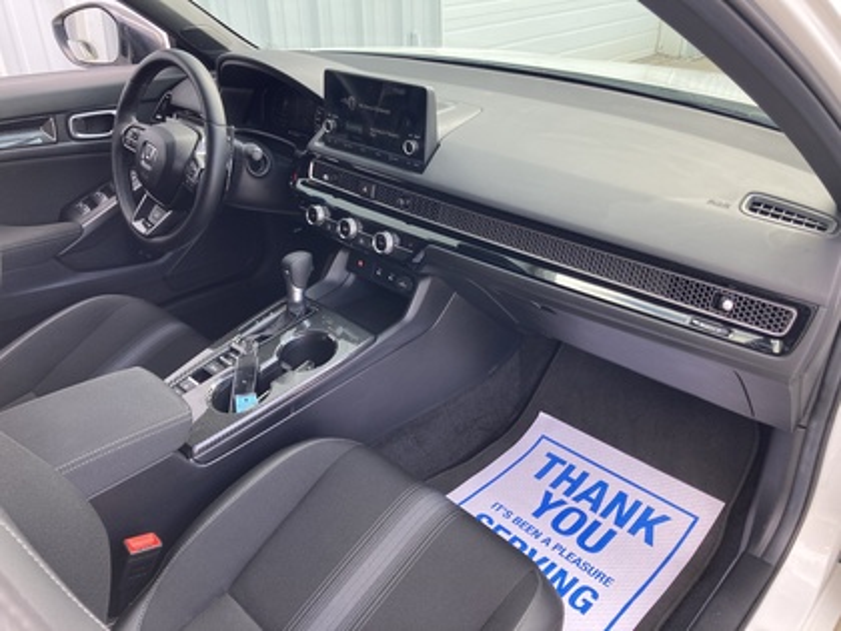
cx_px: 420
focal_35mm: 28
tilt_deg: -29.4
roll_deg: +0.8
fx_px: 680
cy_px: 316
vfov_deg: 49.7
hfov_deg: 63.4
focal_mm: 3.99
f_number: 1.8
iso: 40
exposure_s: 1/121
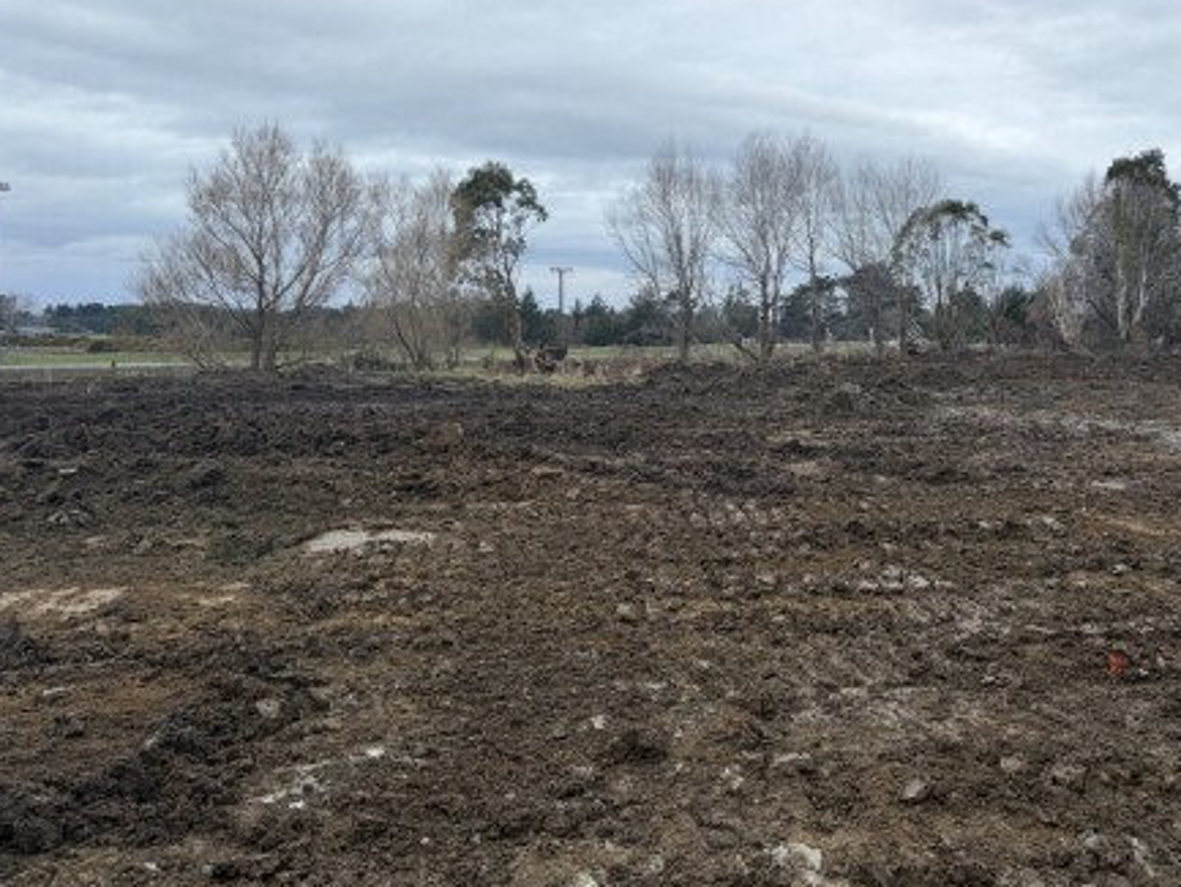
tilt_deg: -0.6
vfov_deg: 39.6
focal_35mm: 36
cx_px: 786
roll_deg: +2.5
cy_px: 379
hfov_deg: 50.4
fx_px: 1229
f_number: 1.6
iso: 80
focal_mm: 5.96
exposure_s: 1/122
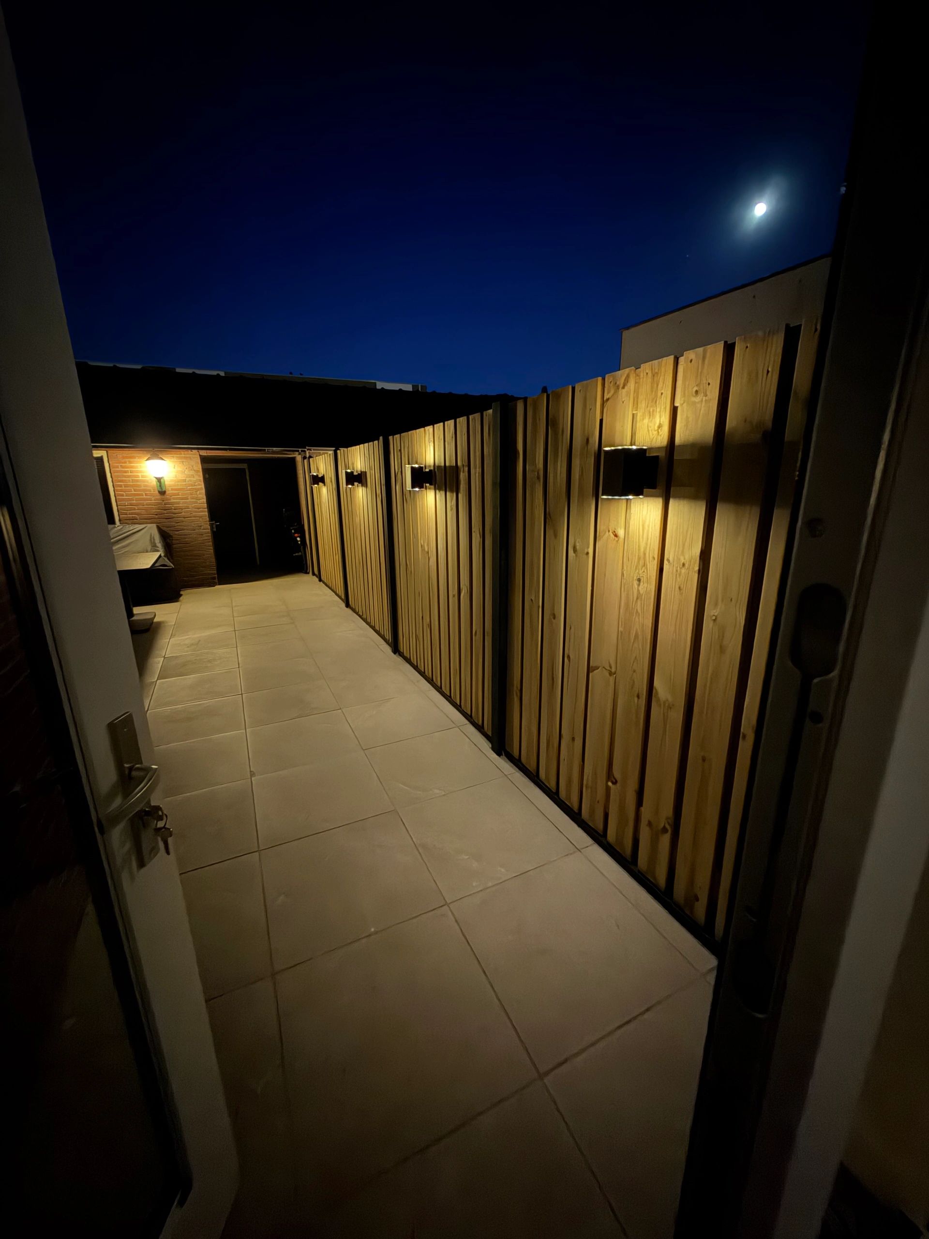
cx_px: 464
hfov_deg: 85.7
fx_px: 501
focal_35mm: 14
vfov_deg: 102.1
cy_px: 620
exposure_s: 1/7
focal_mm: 2.22
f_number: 2.2
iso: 2500
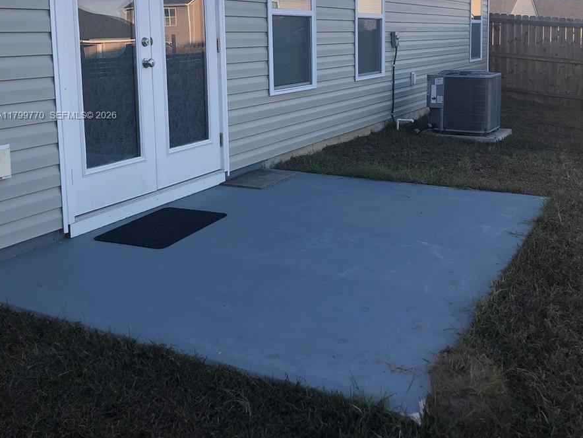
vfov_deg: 36.9
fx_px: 640
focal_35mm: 38
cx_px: 292
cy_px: 116
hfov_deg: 49.0
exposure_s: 1/363
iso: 20
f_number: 1.8
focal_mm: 3.99
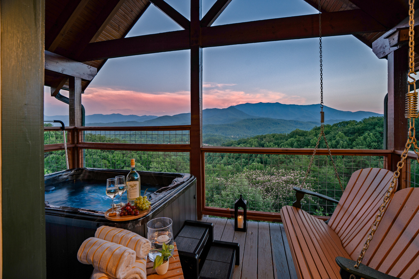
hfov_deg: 96.7
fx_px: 186
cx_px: 210
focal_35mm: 16
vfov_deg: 73.7
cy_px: 140
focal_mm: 16
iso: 125
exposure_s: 1/1.67
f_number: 5.6
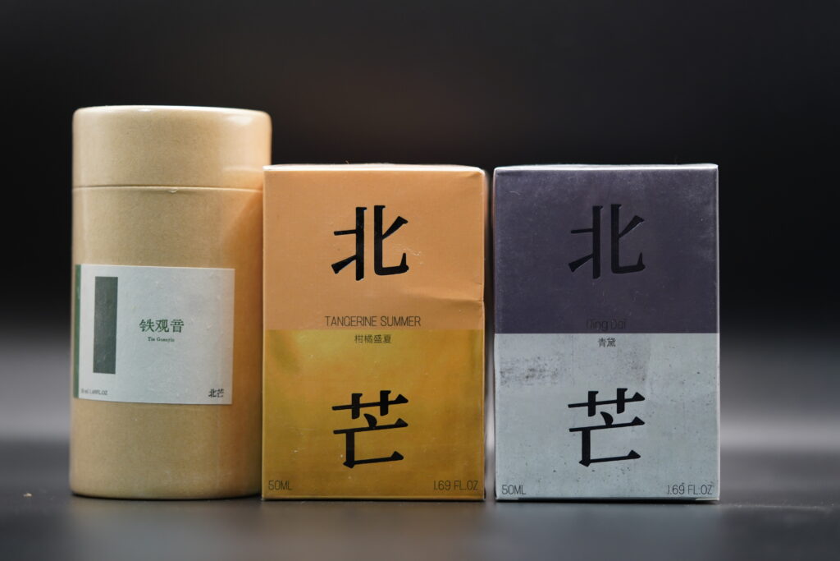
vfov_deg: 15.2
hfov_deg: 22.6
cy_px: 280
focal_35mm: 90
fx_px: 2100
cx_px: 420
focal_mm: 90
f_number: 2.8
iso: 640
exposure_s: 1/100
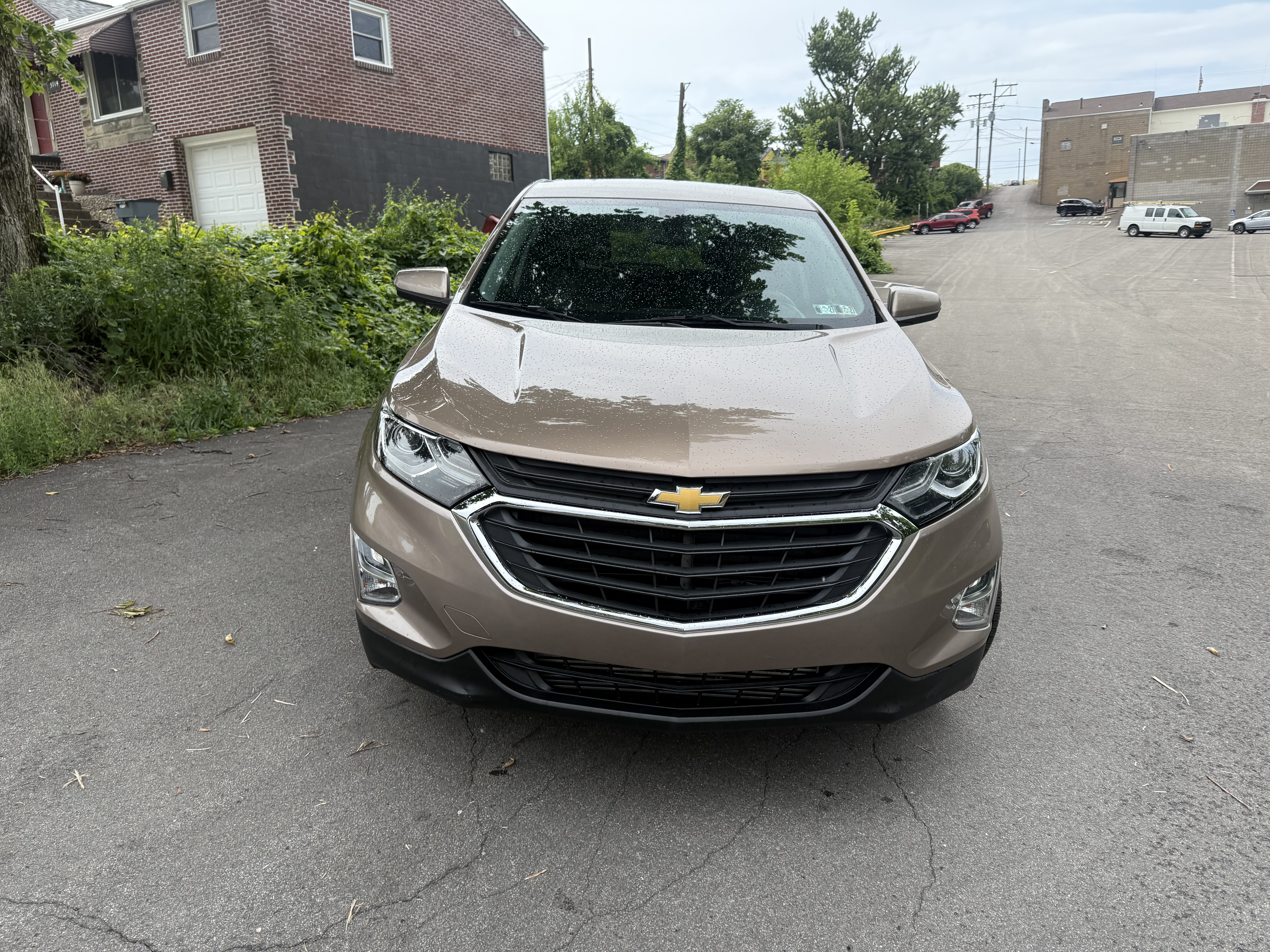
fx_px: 881
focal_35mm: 24
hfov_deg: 71.6
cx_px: 635
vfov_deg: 56.8
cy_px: 476
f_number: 1.78
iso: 100
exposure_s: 1/2110
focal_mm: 6.76
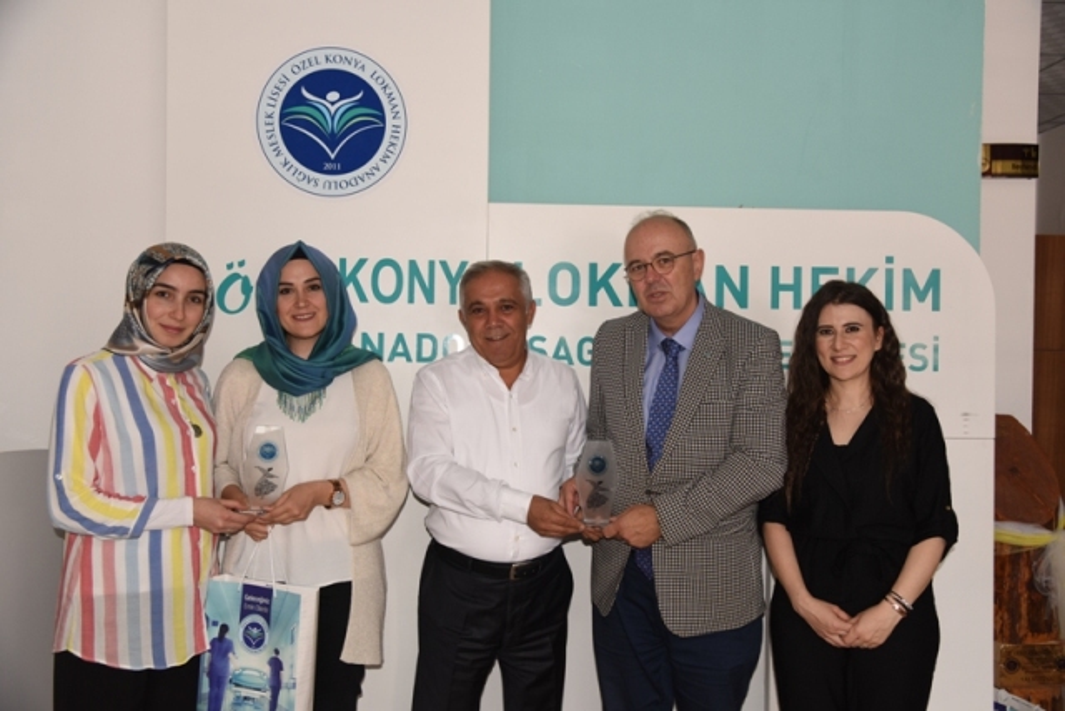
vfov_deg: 41.1
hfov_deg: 58.7
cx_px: 532
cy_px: 356
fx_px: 947
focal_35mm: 32
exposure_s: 1/60
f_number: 4
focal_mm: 32
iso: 400
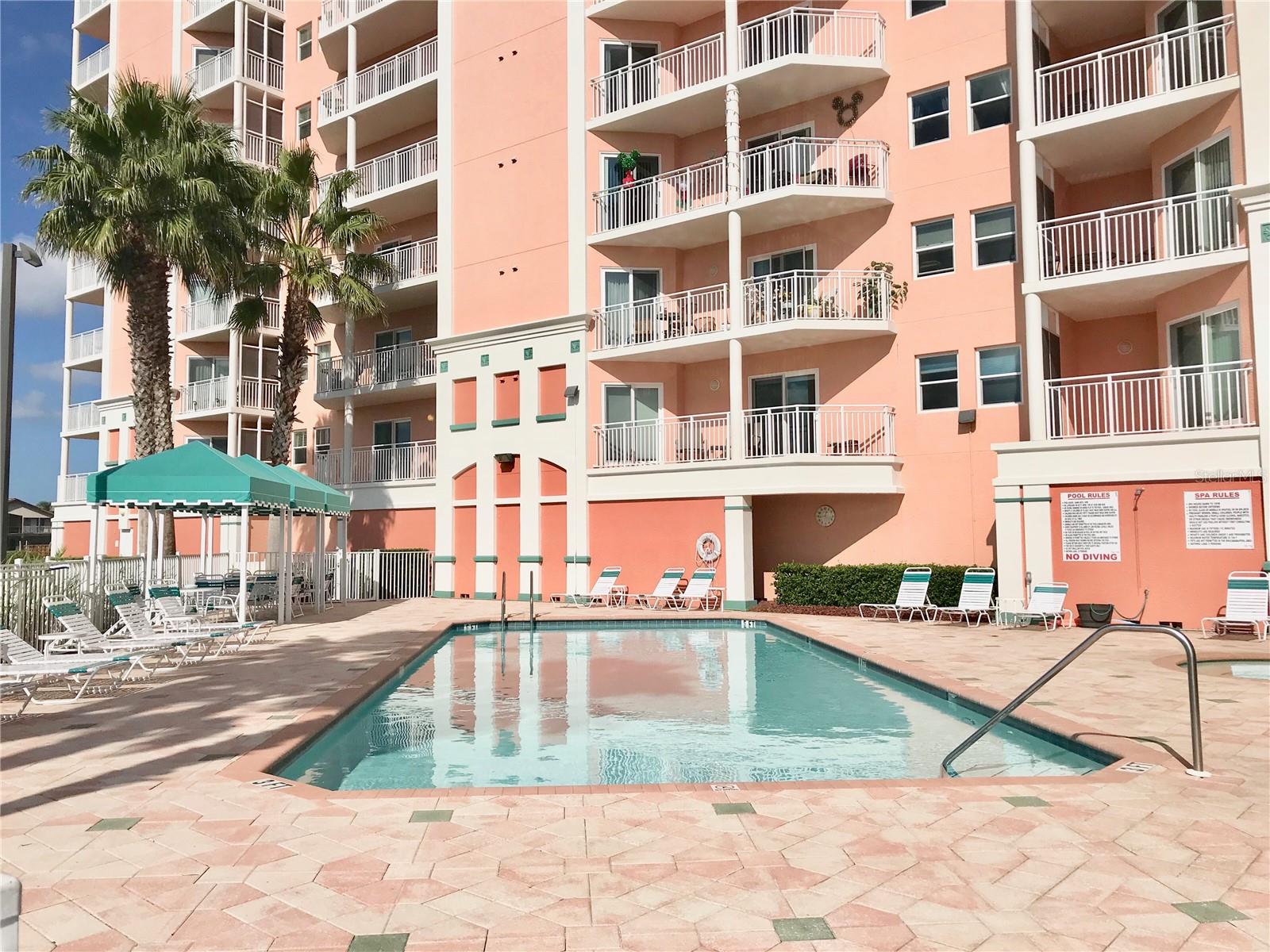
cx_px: 635
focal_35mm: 28
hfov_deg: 63.4
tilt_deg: +4.8
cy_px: 476
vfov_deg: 49.7
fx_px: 1027
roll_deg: +0.1
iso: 20
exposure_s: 1/8772
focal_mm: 3.99
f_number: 1.8
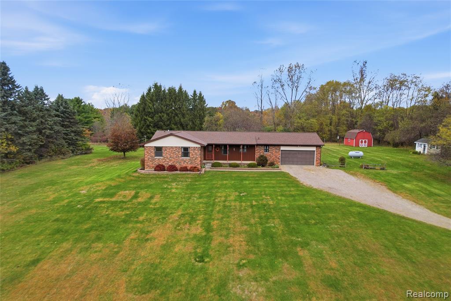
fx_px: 276
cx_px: 226
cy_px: 150
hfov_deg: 78.6
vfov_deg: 57.2
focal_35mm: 22
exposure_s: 1/320
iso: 100
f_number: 2.8
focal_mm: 8.4
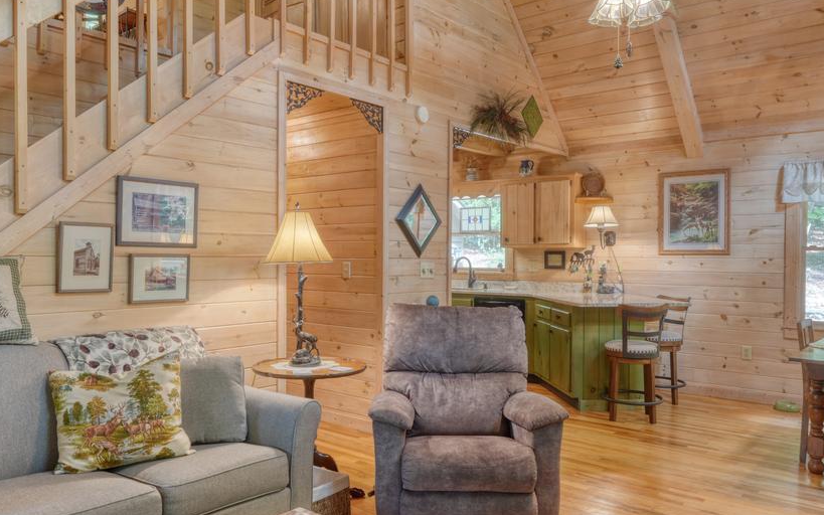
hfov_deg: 66.4
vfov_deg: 44.5
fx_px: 629
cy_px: 265
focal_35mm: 28
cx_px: 395
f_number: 9
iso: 100
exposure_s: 1
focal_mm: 10
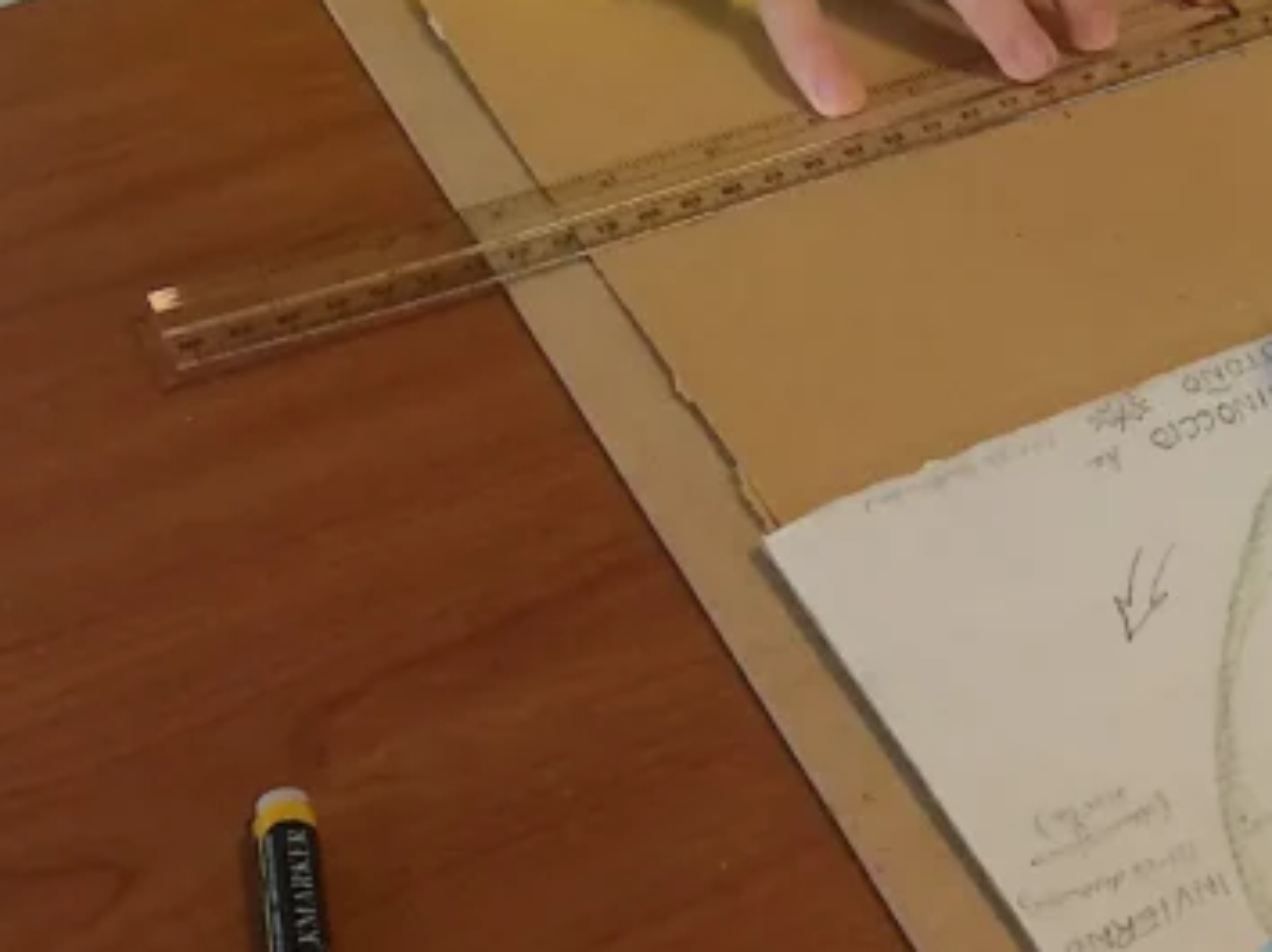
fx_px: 3085
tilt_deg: -38.2
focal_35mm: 84
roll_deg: -1.3
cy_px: 298
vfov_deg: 17.5
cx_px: 1524
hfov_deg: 21.6
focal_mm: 4.15
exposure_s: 1/33
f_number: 2.2
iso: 125
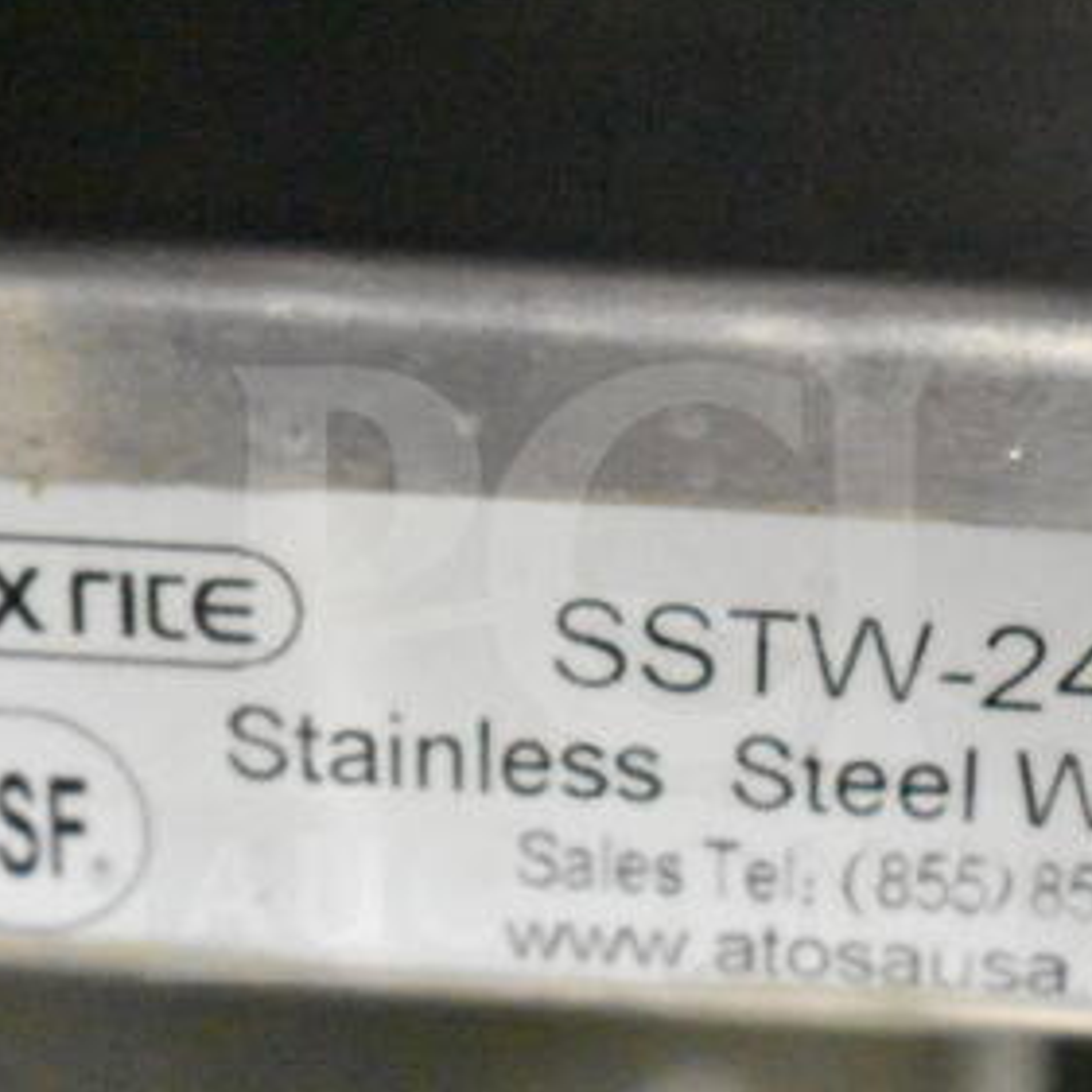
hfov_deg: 12.1
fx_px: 5139
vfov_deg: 12.1
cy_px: 674
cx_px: 579
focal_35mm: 144
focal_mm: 52
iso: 25600
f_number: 5.6
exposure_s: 1/20
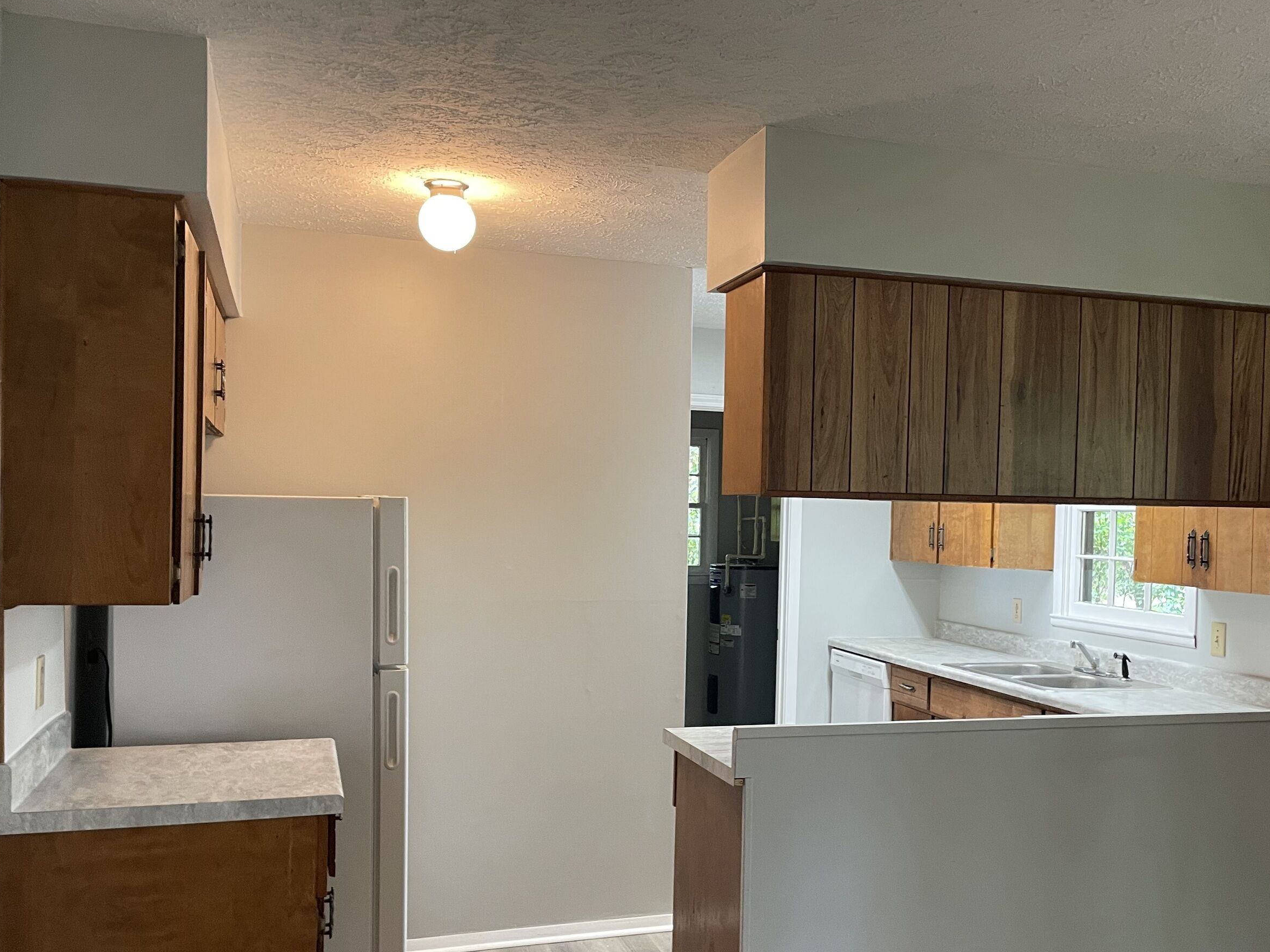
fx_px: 1247
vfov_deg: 41.7
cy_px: 554
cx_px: 755
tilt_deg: -2.8
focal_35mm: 34
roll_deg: -0.7
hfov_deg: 53.6
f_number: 1.6
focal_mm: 4.2
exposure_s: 1/60
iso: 250
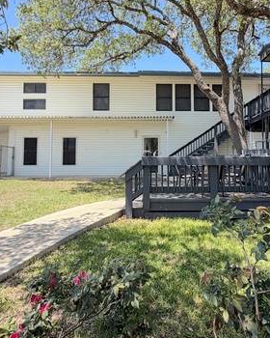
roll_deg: +0.4
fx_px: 250
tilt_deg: +2.0
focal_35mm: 25
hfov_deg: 56.4
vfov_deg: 67.8
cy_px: 146
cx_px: 160
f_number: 2.2
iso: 40
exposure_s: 1/506
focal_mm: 2.22
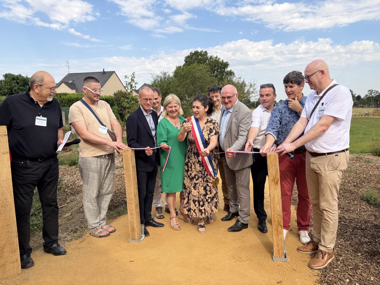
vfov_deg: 56.8
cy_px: 142
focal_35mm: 24
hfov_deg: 71.6
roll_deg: +0.9
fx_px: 263
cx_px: 190
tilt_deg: -7.3
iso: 80
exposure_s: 1/2169
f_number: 1.78
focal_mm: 6.76
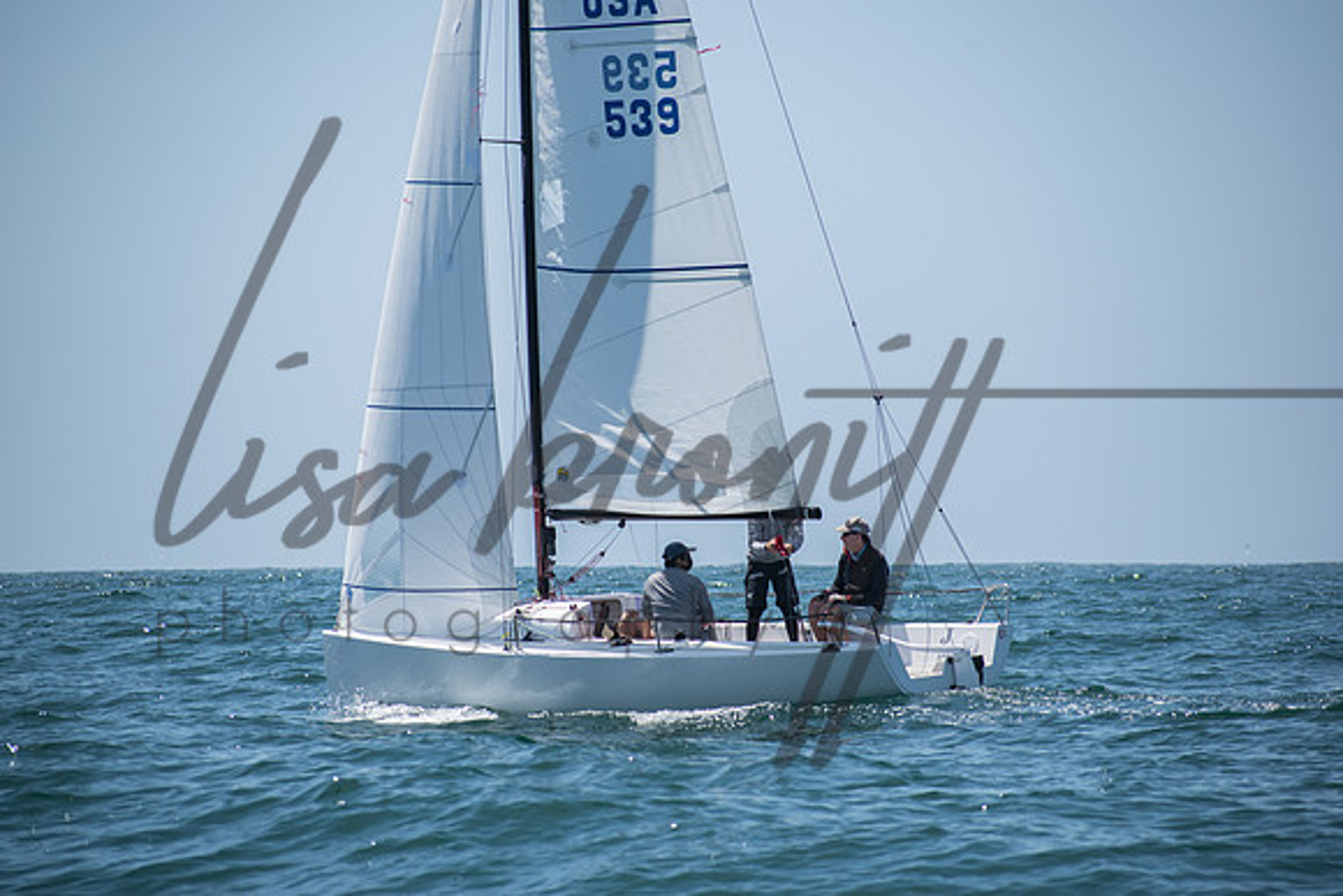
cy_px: 448
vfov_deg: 5.0
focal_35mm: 276
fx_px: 10298
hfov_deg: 7.5
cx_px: 672
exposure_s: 1/1000
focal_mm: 180
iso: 200
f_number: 6.3
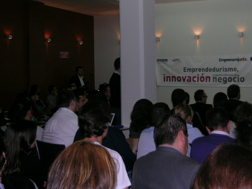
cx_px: 155
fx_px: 408
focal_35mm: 56
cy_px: 70
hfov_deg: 34.2
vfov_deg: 26.0
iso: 51
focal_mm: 8.7
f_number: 3.2
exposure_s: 1/60.1
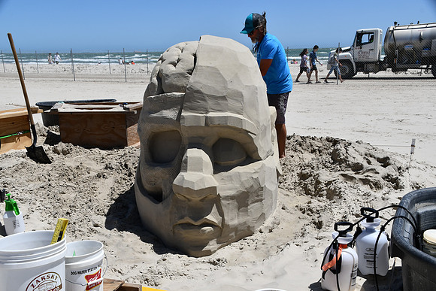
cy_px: 146
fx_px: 472
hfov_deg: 49.5
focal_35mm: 39
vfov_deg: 34.2
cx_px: 218
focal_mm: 26
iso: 100
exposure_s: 1/400
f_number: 10
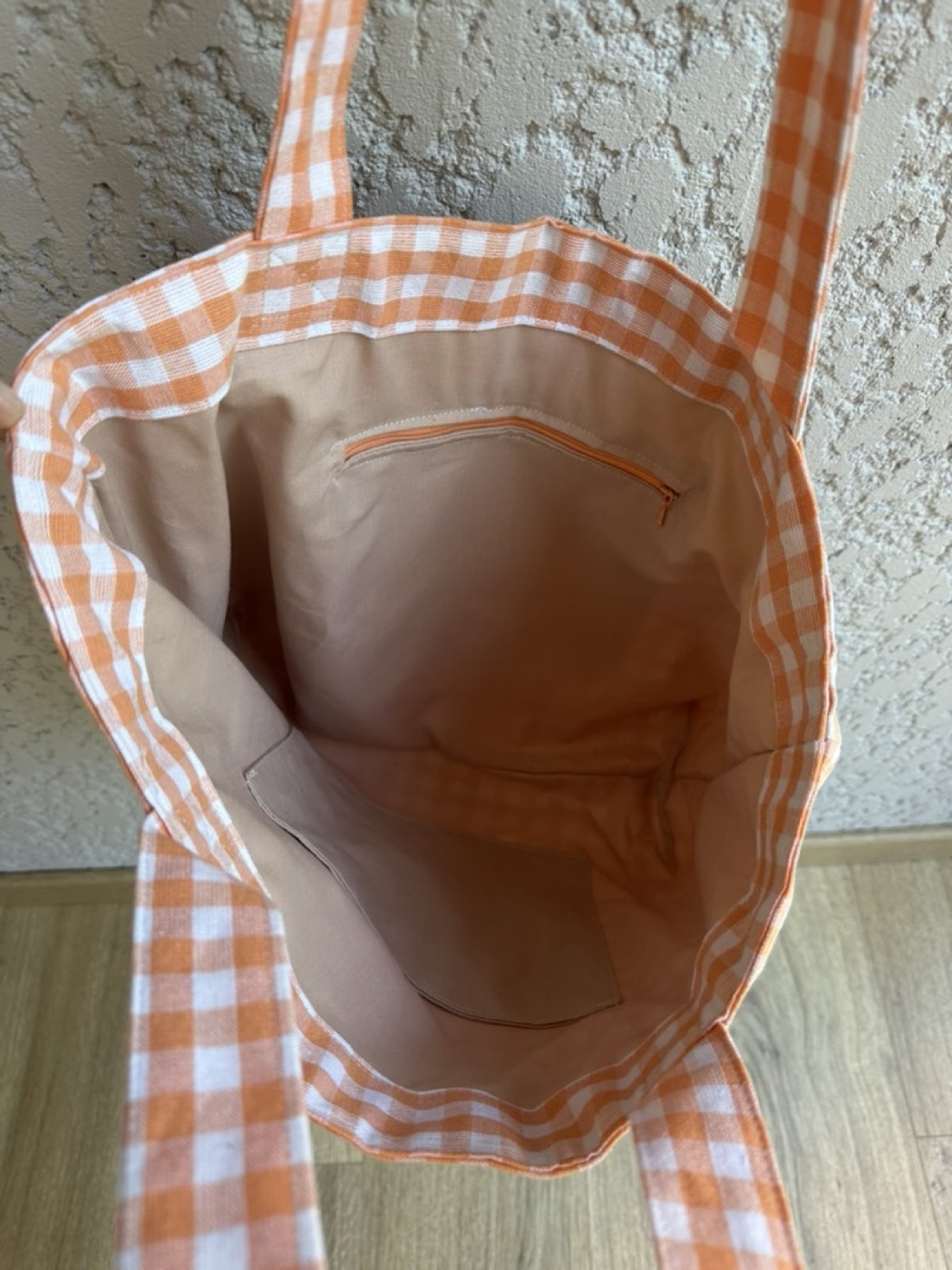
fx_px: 880
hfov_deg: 56.8
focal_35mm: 24
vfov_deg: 71.6
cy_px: 635
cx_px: 476
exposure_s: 1/121
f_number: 1.78
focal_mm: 6.86
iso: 80
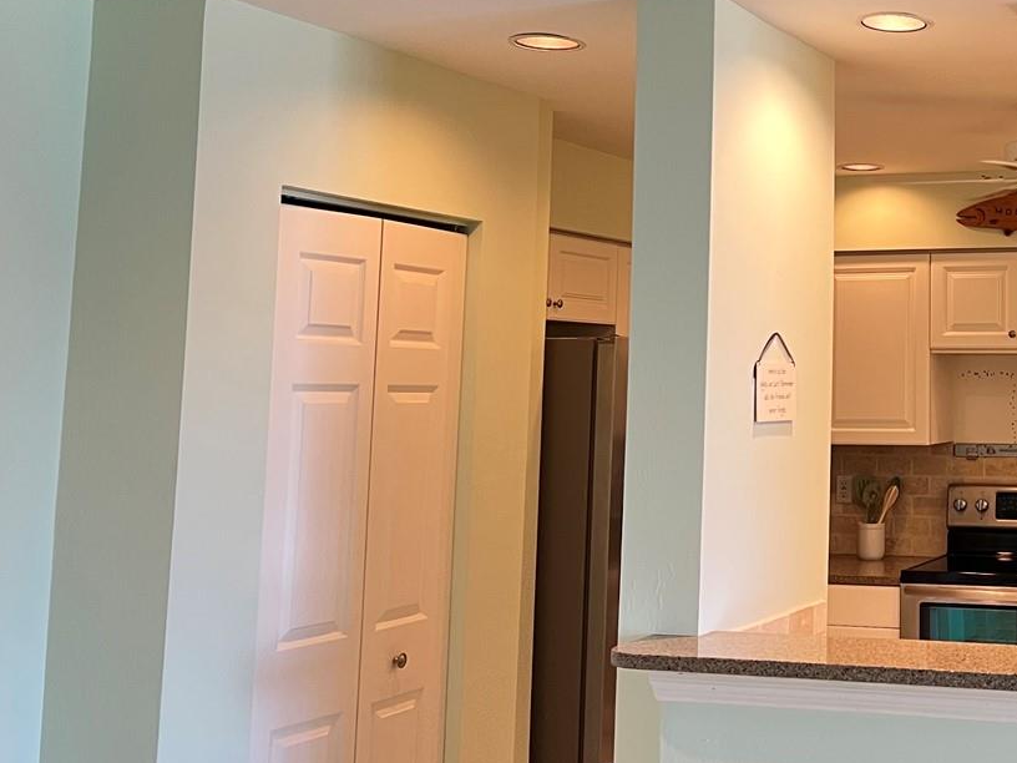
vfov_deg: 28.3
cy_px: 221
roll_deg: -0.3
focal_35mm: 51
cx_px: 956
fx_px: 1498
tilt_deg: +6.1
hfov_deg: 34.9
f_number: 1.5
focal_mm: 5.7
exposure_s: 1/60
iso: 200
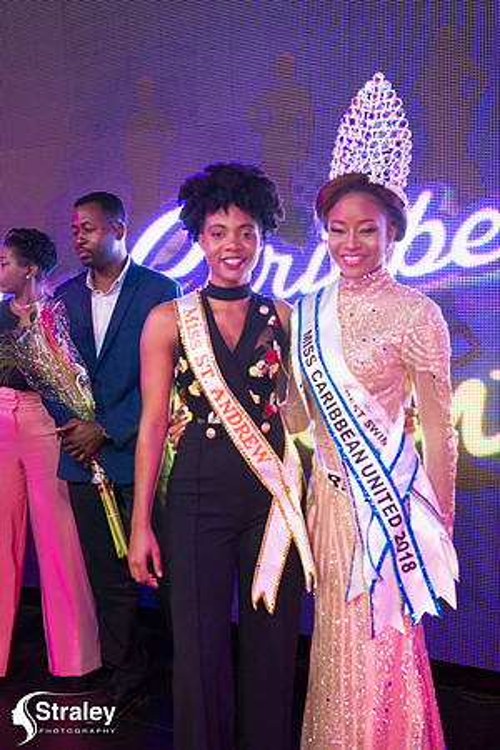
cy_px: 375
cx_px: 250
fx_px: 1000
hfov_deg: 28.1
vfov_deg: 41.1
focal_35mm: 48
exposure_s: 1/160
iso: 4000
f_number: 5
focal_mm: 48
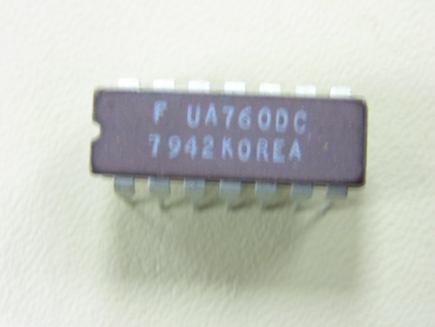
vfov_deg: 15.1
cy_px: 164
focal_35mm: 98
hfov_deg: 20.0
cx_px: 218
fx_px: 1232
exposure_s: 1/10
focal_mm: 17.5
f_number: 4.6
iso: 400
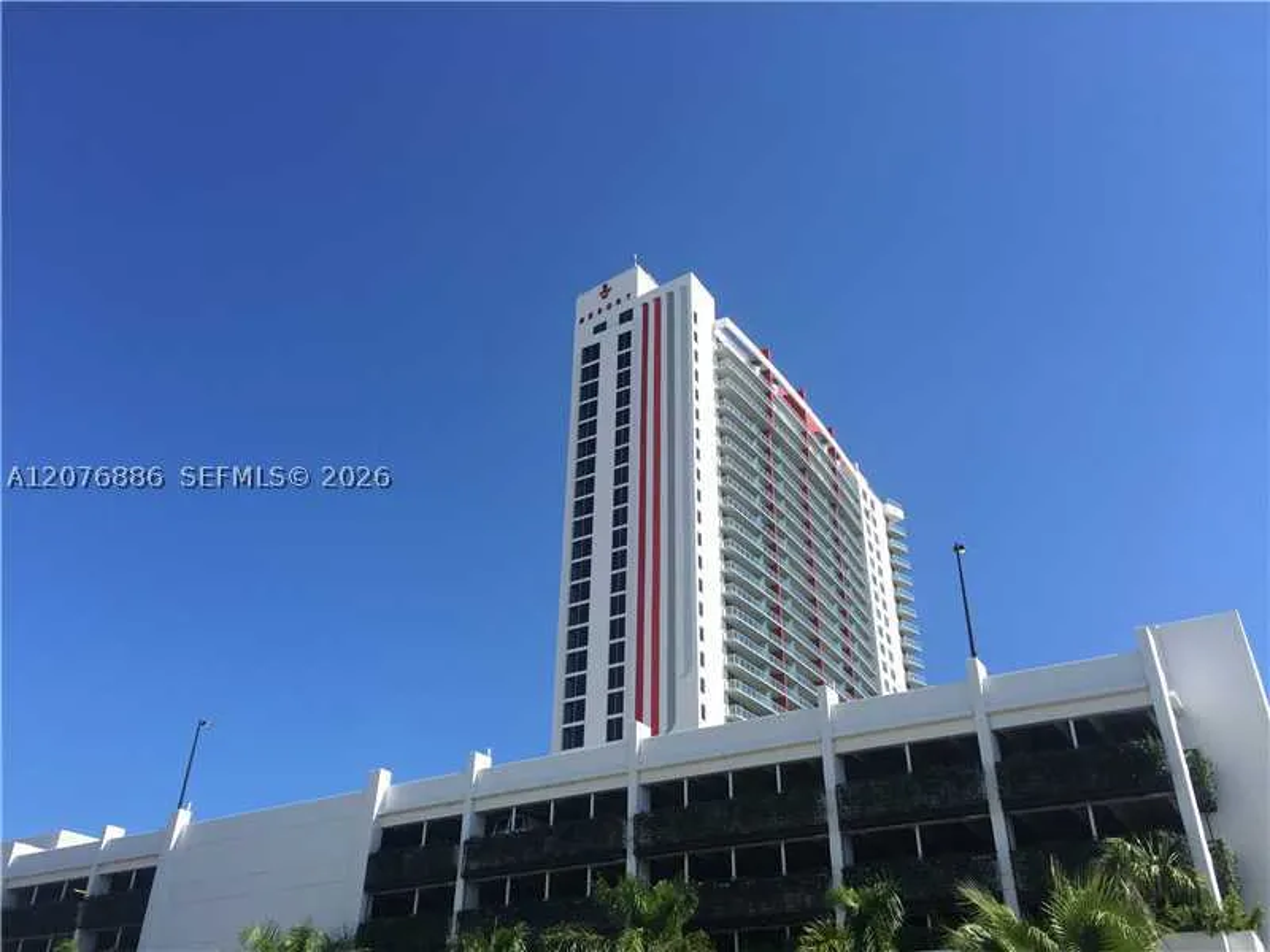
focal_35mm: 29
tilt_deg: +32.4
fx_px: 1064
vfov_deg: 48.2
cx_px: 635
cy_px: 476
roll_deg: -2.0
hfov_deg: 61.7
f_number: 2.2
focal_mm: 4.15
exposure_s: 1/1464
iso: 32
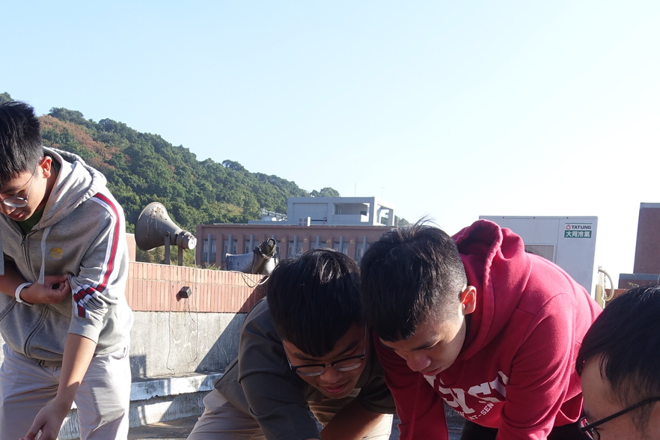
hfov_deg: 40.3
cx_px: 299
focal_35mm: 49
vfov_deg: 26.0
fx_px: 898
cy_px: 446
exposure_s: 1/400
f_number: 4
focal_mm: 8.8
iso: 125
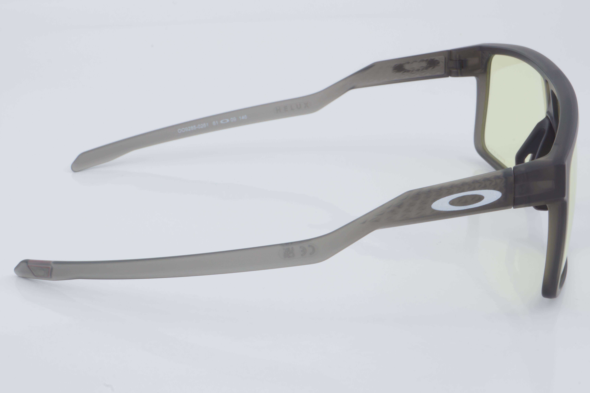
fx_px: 1229
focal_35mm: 75
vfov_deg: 18.2
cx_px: 295
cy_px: 196
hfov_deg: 27.0
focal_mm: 50
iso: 100
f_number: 32
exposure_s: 1/4
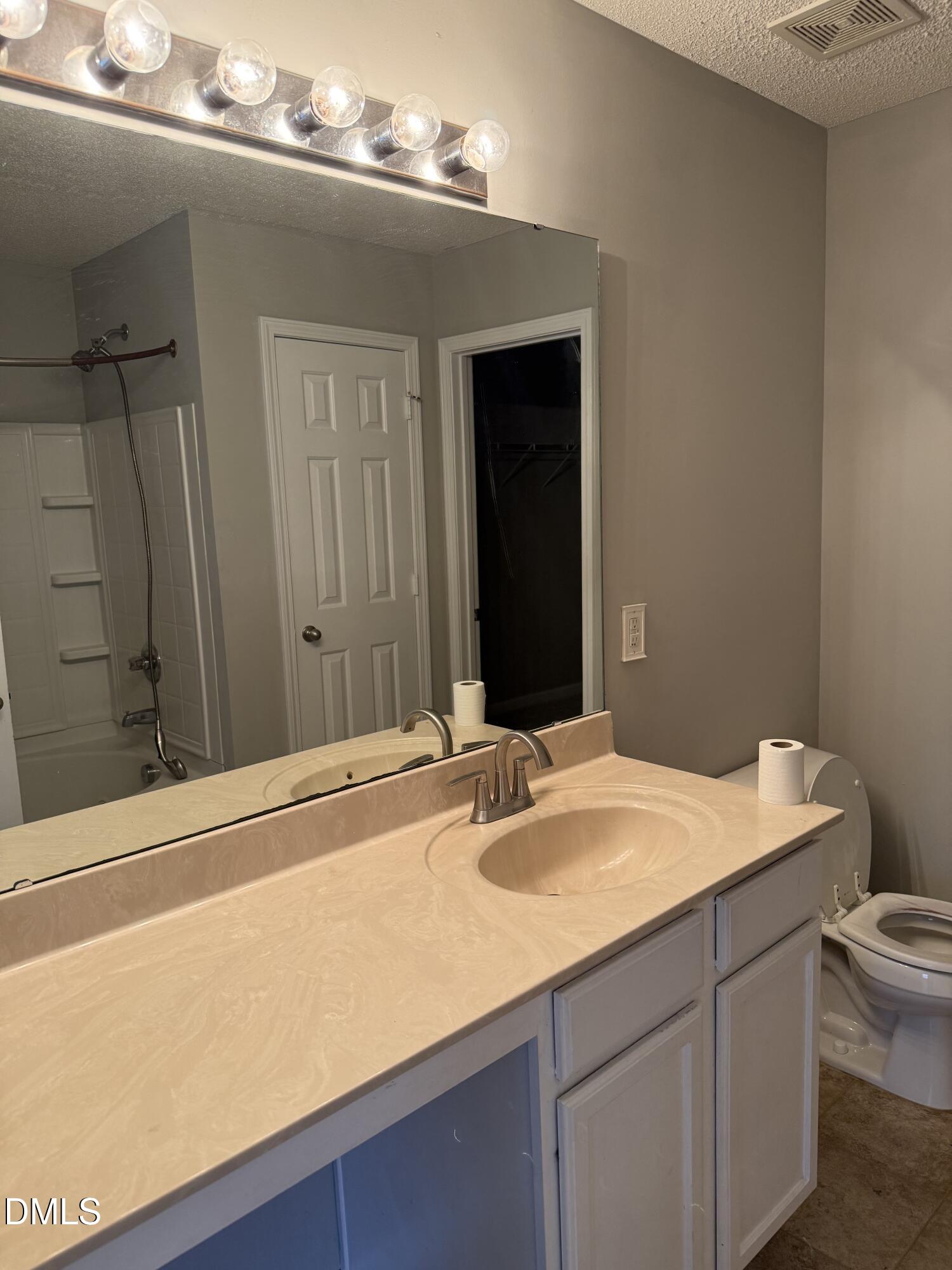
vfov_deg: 71.6
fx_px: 880
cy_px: 635
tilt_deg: -7.8
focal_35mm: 24
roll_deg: +2.8
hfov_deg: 56.8
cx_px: 476
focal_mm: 6.76
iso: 200
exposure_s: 1/120
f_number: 1.78
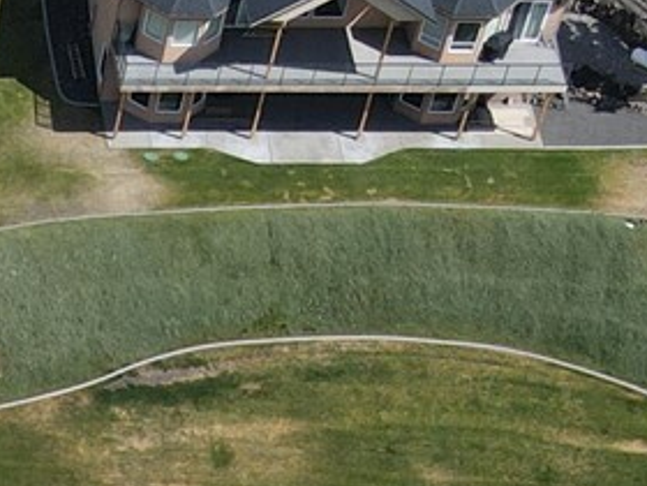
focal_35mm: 137
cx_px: -578
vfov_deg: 9.3
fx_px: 2561
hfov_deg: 12.8
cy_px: 1282
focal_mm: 4.5
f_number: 2.8
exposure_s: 1/640
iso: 100
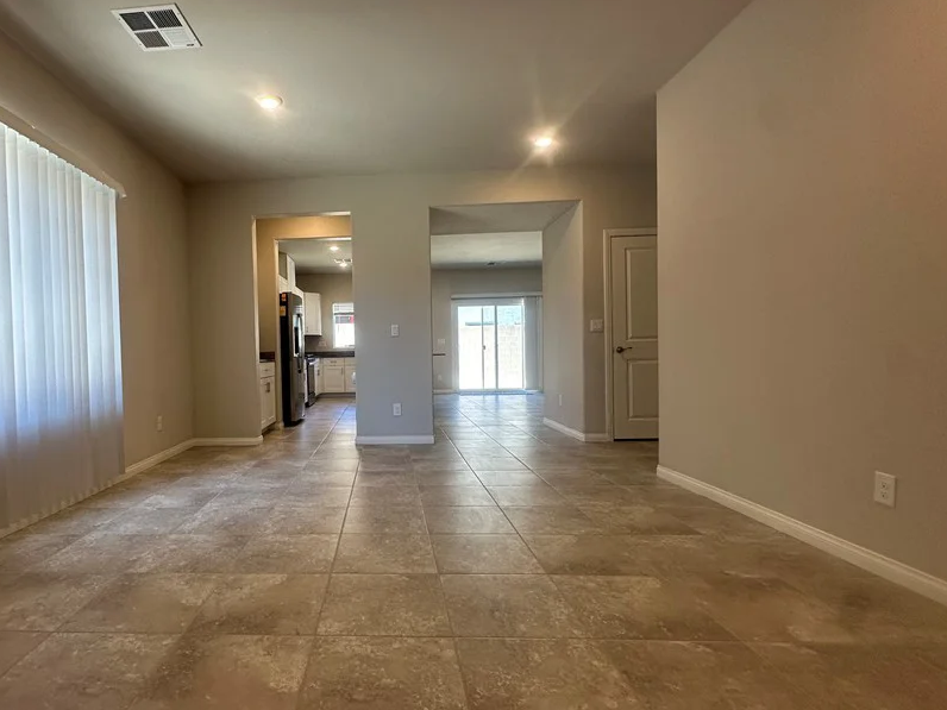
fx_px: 492
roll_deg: +1.6
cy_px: 367
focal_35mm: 18
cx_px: 356
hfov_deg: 86.1
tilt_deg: +0.1
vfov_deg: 71.6
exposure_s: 1/120
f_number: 2.2
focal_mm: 2.22
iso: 125
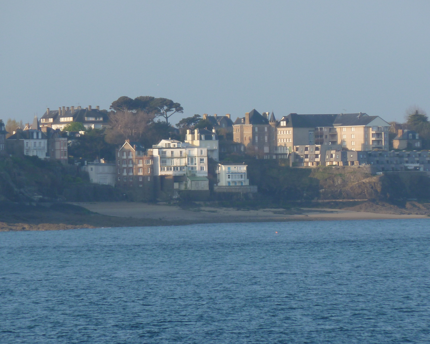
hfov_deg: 4.6
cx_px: 217
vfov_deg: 3.7
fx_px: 5307
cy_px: 172
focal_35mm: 417
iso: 80
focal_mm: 49.2
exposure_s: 1/200
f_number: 4.9
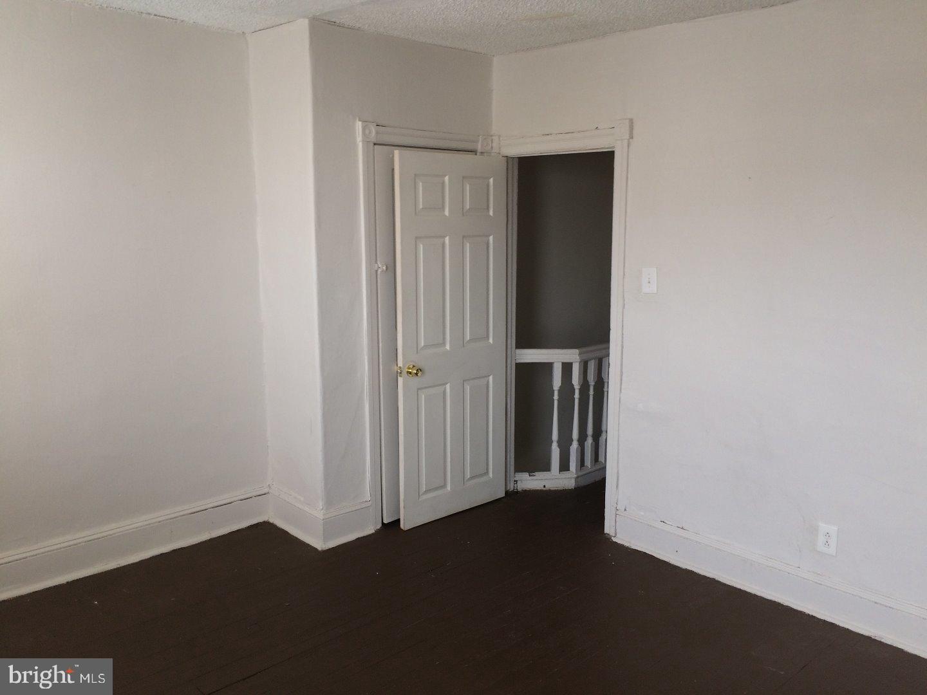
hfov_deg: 61.7
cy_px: 348
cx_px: 464
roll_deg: -0.5
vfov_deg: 48.2
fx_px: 777
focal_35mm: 29
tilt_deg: -10.2
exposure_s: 1/36
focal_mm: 4.15
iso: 32
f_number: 2.2
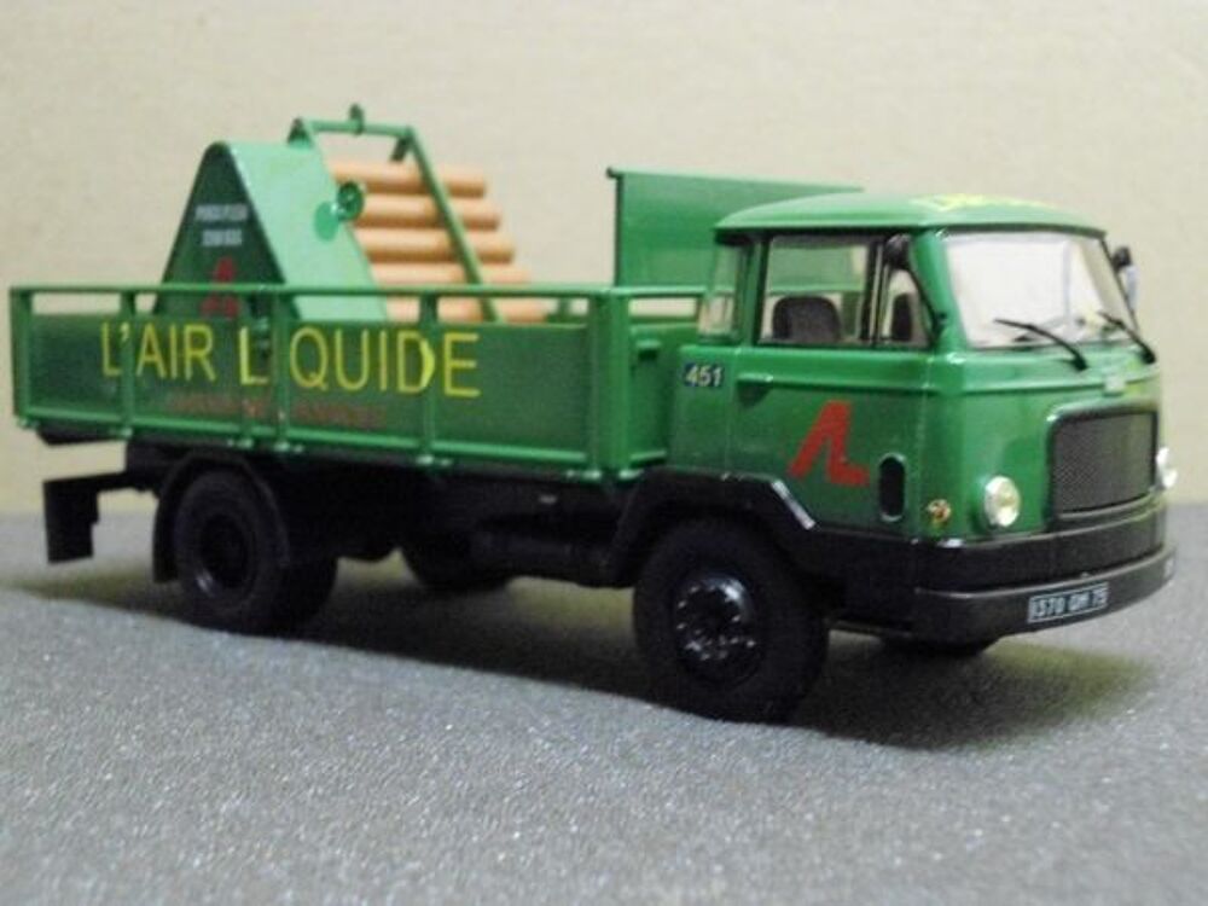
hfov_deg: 36.2
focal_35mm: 53
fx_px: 1850
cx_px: 604
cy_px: 453
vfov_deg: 27.5
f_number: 3.9
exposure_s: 1/15
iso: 1600
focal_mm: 9.5
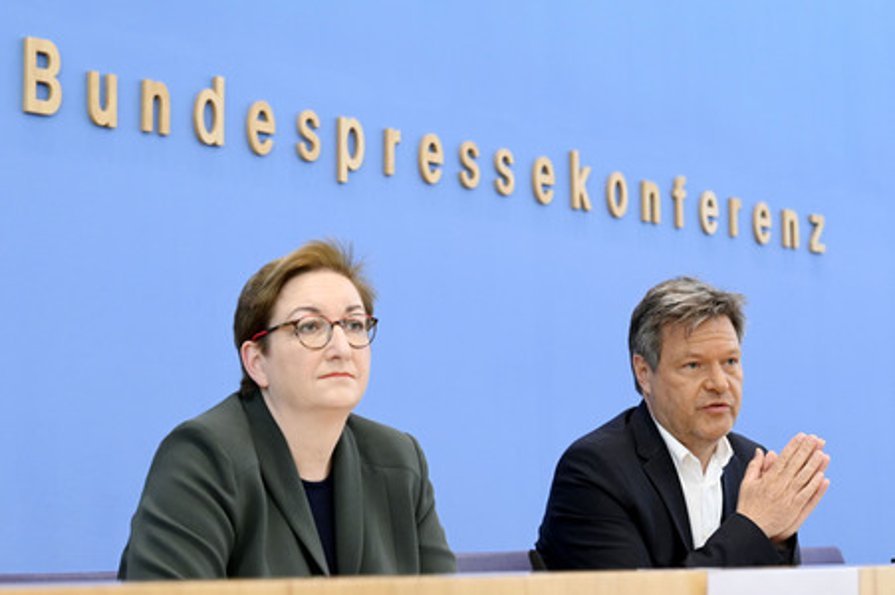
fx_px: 1789
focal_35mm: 72
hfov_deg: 28.1
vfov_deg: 18.9
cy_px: 298
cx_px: 448
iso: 4000
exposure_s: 1/640
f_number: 5.6
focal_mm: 72
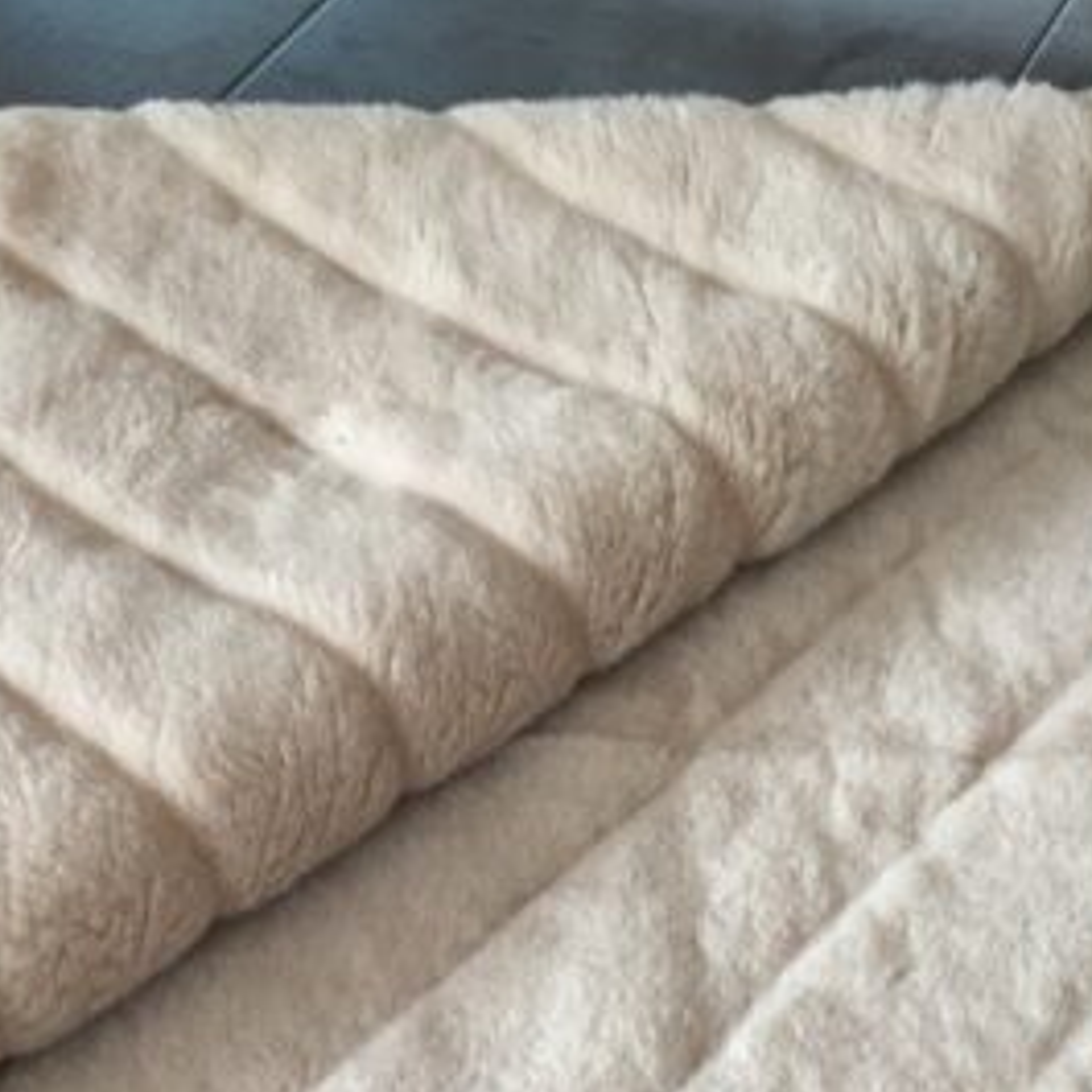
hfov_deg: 29.4
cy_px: 915
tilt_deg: -51.8
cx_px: 408
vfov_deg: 28.7
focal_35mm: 58
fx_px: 2070
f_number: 2.2
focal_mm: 4.15
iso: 125
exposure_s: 1/33
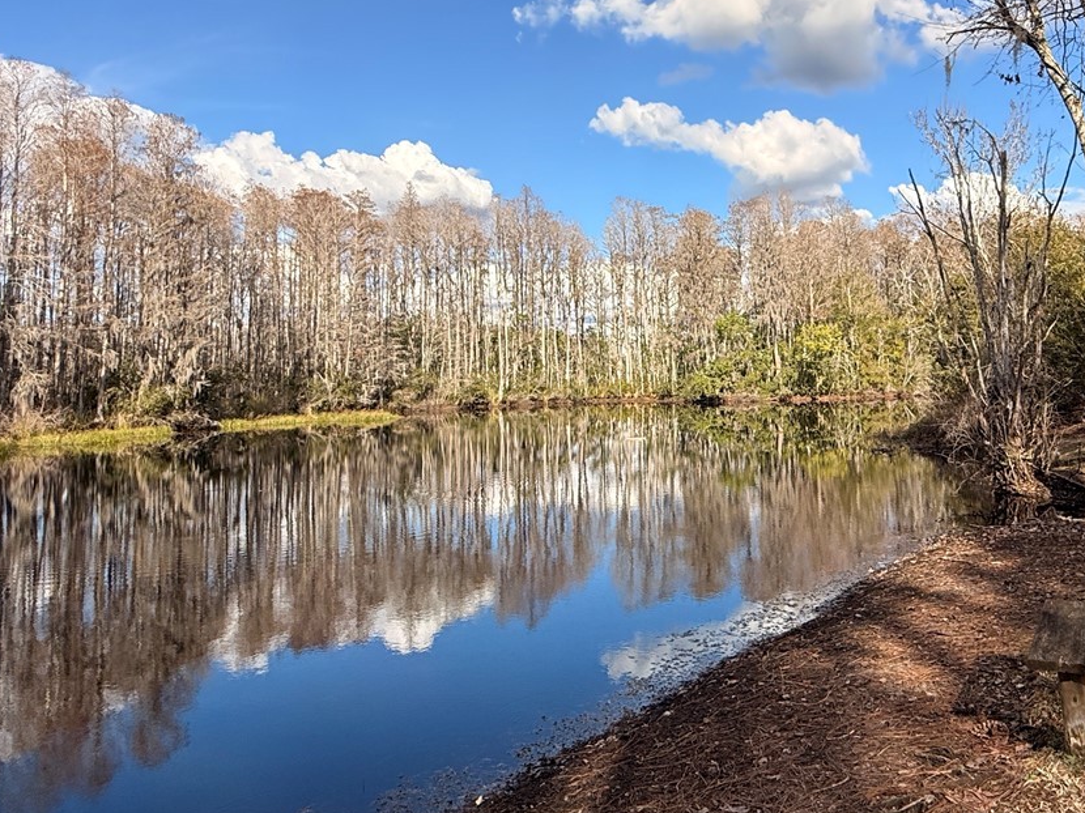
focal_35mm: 27
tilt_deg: +4.3
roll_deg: +1.3
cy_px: 315
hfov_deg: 64.4
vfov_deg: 50.9
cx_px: 678
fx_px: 846
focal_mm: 2.22
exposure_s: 1/1901
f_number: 2.2
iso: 50
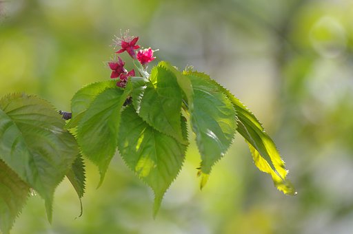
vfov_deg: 4.8
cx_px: 176
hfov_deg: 7.2
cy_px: 117
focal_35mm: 285
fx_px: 2791
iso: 200
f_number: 4.5
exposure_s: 1/100
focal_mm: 190
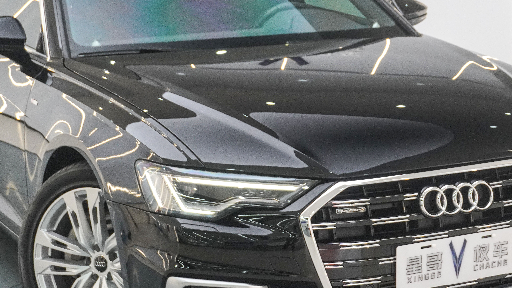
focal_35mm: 101
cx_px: 389
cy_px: 127
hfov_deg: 21.0
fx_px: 1369
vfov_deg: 12.0
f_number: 6.3
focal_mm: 41
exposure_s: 1/80
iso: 1600
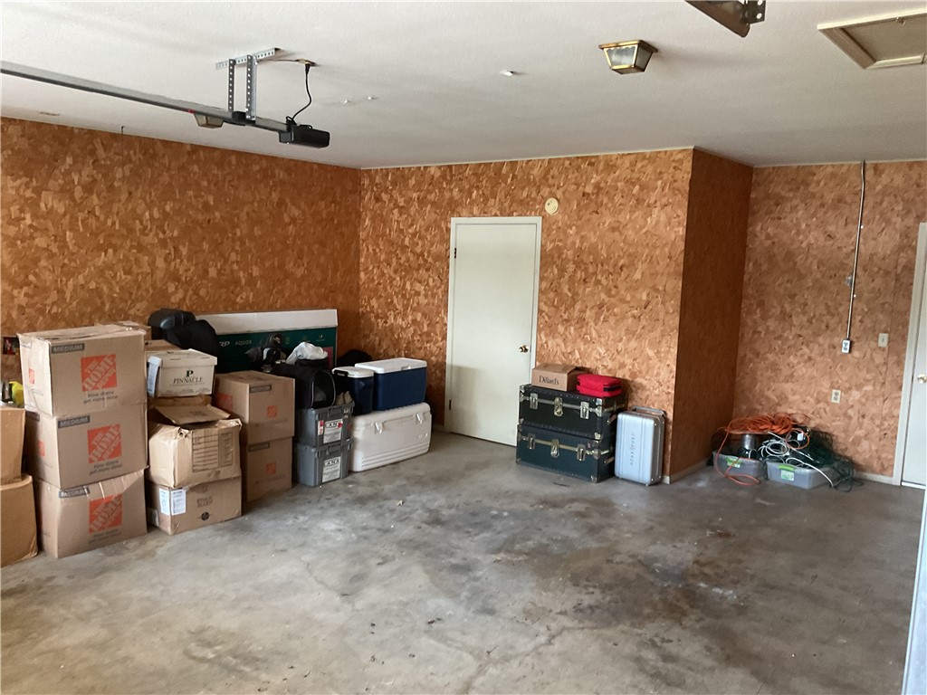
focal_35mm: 29
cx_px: 464
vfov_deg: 48.2
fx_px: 777
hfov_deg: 61.7
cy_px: 348
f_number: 1.8
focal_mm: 3
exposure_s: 1/60
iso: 200
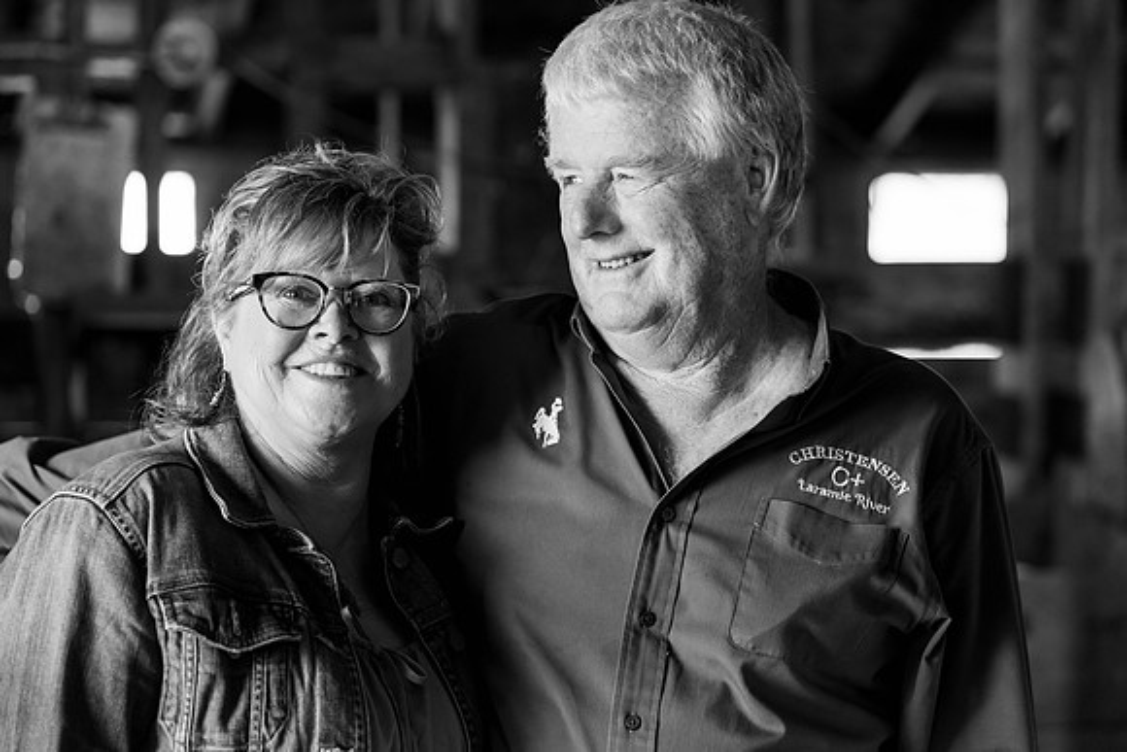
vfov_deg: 16.1
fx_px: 2661
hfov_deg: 23.9
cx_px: 564
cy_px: 376
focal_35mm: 85
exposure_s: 1/500
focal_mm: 85
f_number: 3.2
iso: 800
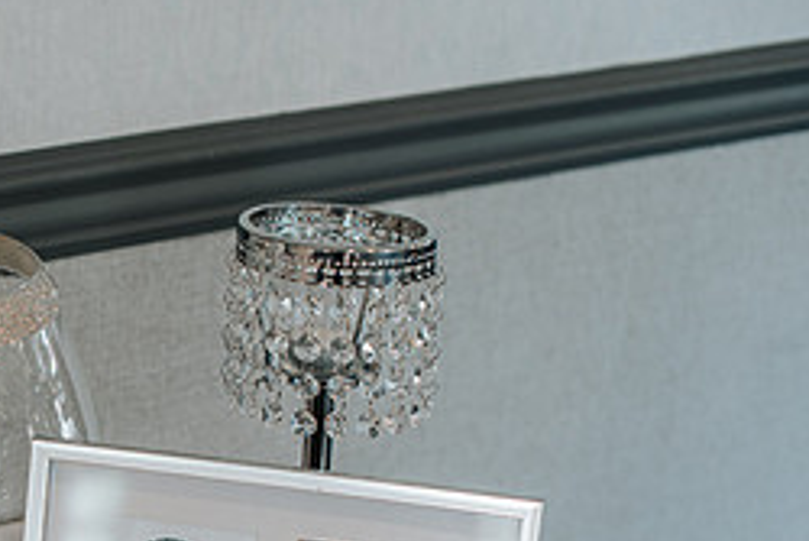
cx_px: -116
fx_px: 2608
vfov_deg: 11.7
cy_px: 530
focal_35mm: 116
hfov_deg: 17.0
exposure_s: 1/50
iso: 280
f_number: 3.2
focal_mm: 50
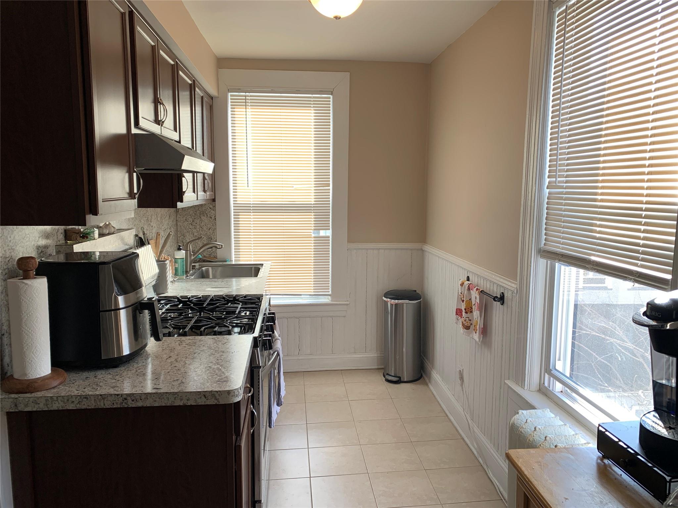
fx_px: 509
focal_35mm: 26
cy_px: 254
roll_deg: -0.4
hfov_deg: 67.3
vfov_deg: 53.1
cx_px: 339
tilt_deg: -7.8
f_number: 1.8
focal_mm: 4.25
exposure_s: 1/120
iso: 25
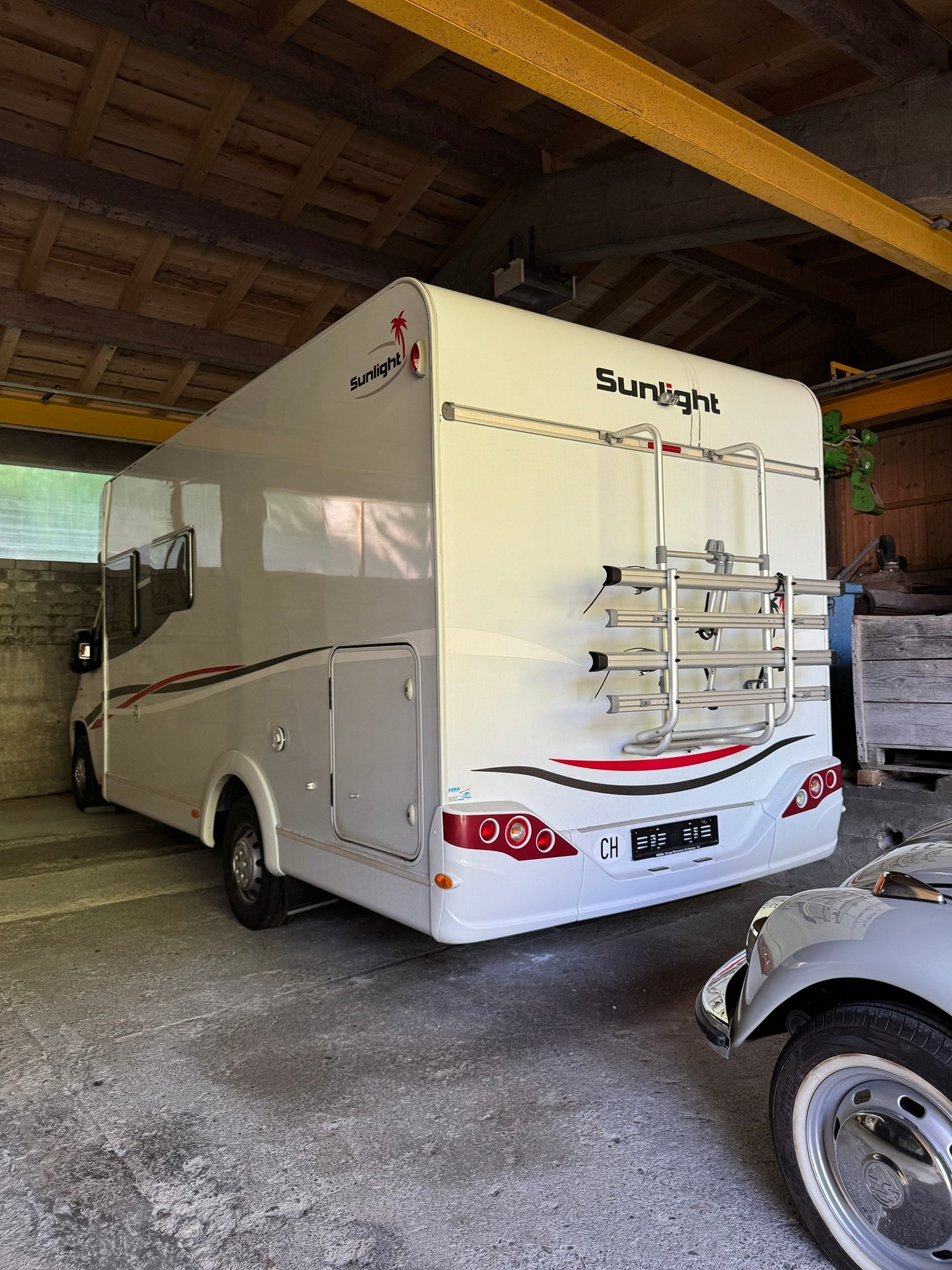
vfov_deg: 71.6
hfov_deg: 56.8
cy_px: 635
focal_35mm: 24
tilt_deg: +1.8
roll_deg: +1.1
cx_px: 476
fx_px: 880
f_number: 1.78
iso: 64
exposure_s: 1/121
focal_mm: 6.76
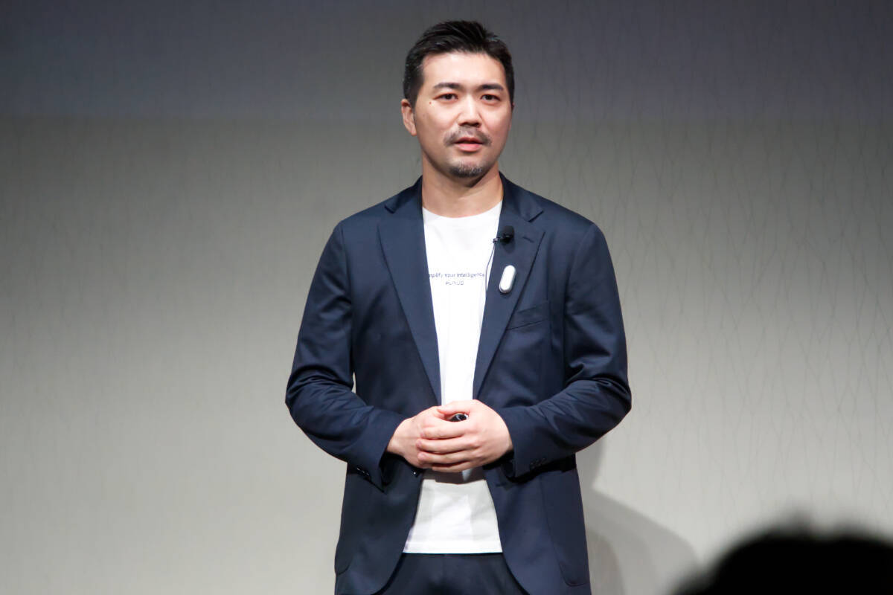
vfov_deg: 8.3
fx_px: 4117
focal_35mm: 166
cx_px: 446
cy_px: 298
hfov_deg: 12.4
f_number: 5.6
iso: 12800
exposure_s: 1/60
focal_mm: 166
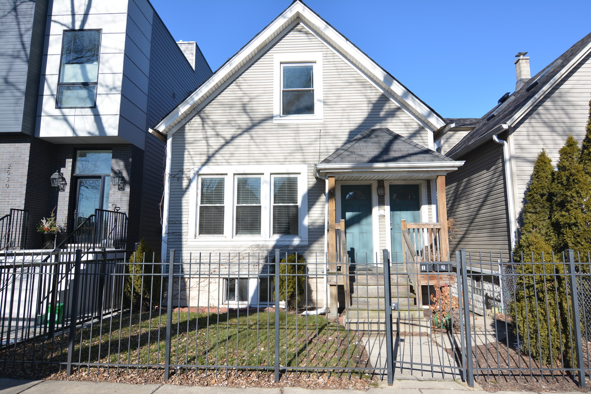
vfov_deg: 59.5
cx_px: 296
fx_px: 345
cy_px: 197
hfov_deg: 81.2
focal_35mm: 21
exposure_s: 1/500
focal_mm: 14
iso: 160
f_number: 6.3
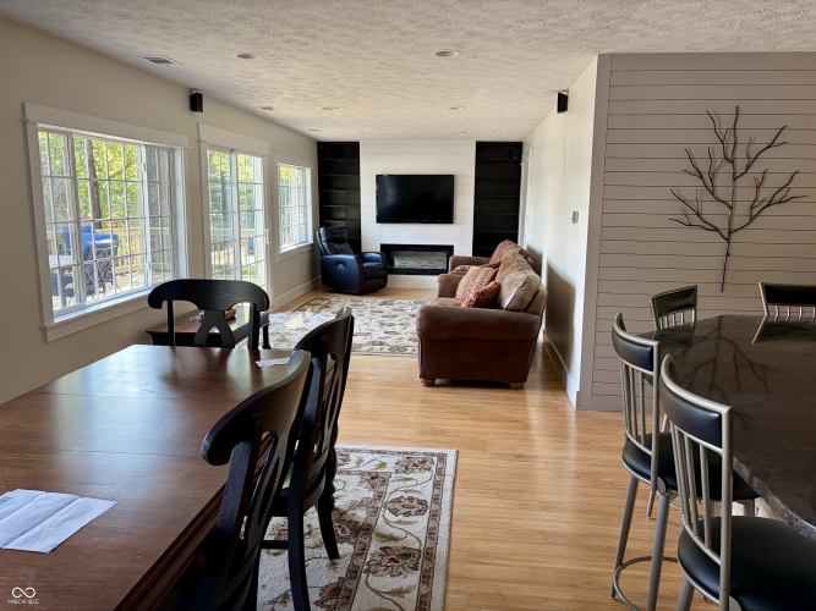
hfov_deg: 67.3
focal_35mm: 26
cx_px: 408
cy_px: 306
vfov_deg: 53.0
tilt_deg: -7.8
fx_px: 613
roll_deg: -0.3
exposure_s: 1/94
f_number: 1.6
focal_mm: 5.96
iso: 125
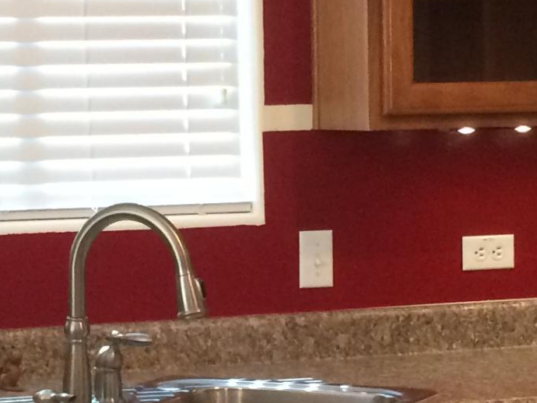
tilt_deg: -7.6
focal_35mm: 126
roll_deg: +2.0
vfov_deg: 11.7
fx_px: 1955
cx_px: 251
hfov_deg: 15.6
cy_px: 329
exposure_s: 1/30
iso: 200
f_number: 2.2
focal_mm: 4.15
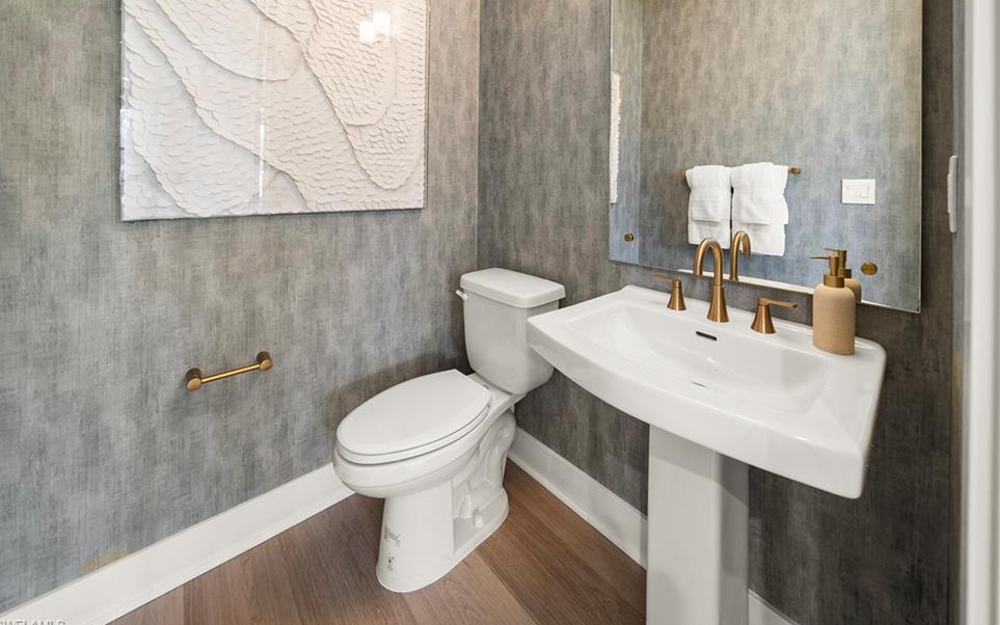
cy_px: 280
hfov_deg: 109.3
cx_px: 523
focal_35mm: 13
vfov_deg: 82.6
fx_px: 354
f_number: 8
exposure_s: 1/3
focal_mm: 12
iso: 200
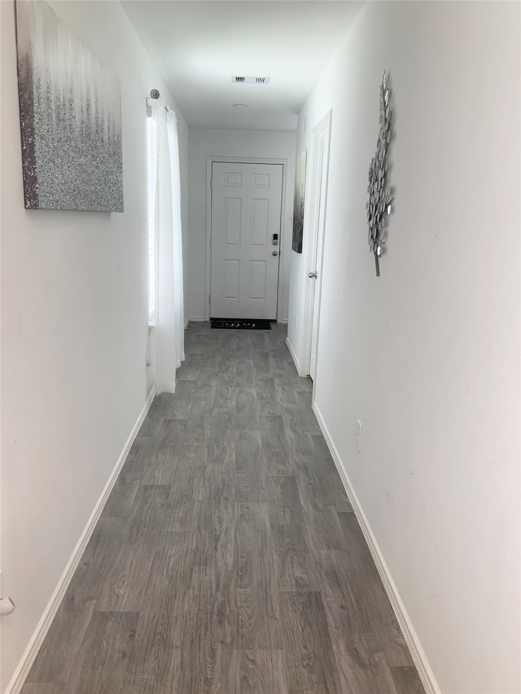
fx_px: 582
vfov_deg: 61.7
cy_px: 347
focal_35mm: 29
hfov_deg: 48.2
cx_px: 260
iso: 50
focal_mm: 3
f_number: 1.8
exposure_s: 1/60
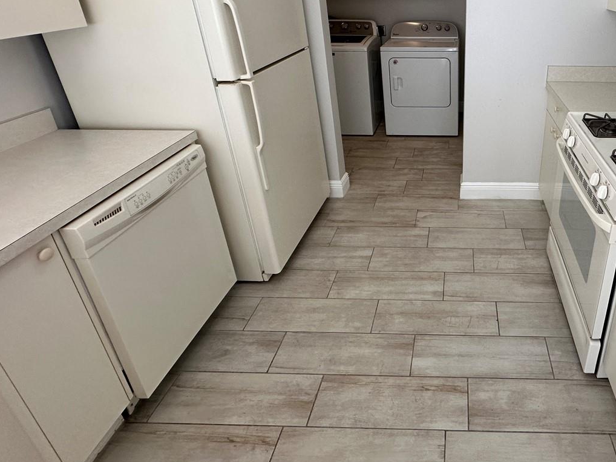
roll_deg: +0.8
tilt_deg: -21.6
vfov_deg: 58.5
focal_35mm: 22
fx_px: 392
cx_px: 452
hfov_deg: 71.8
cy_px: 126
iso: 160
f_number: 2.2
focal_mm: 2.22
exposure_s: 1/120
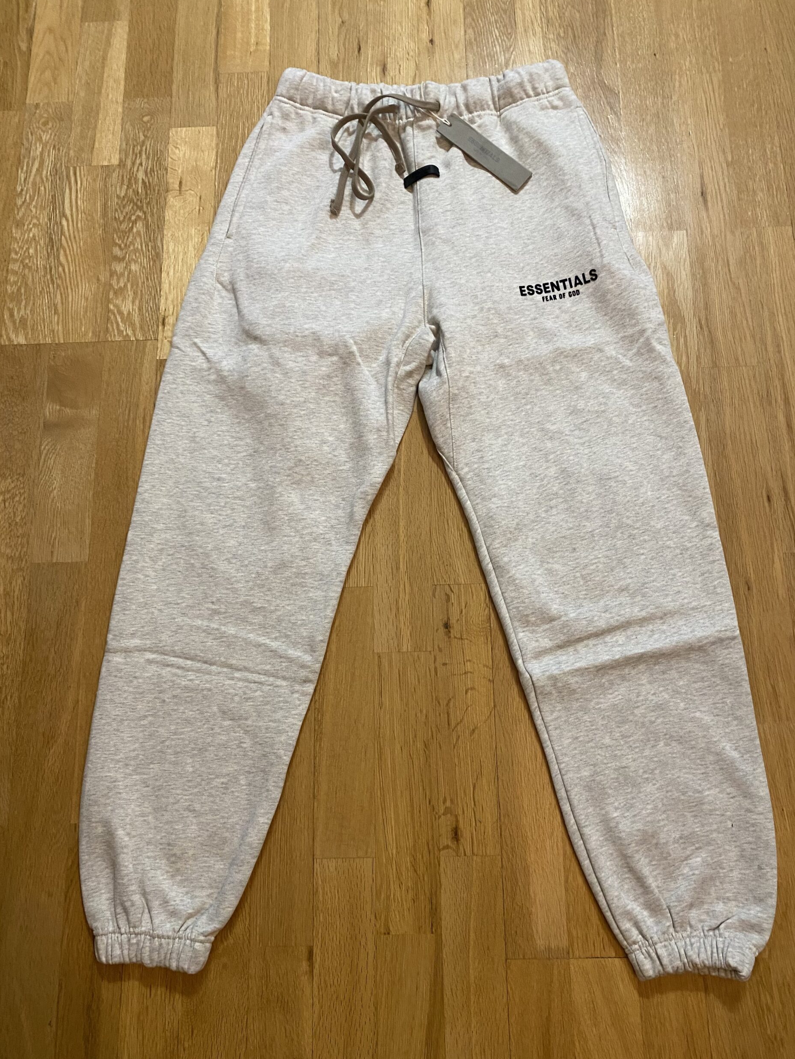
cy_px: 534
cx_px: 405
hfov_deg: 51.4
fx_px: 827
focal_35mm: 27
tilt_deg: -75.0
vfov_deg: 65.3
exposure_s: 1/50
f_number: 1.8
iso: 250
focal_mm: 4.25
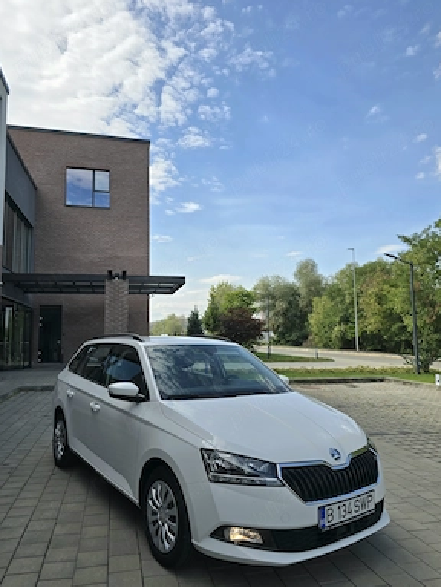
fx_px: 407
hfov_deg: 56.9
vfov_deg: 71.5
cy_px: 297
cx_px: 224
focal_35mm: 24
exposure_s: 1/714
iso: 12
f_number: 1.7
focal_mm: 6.3
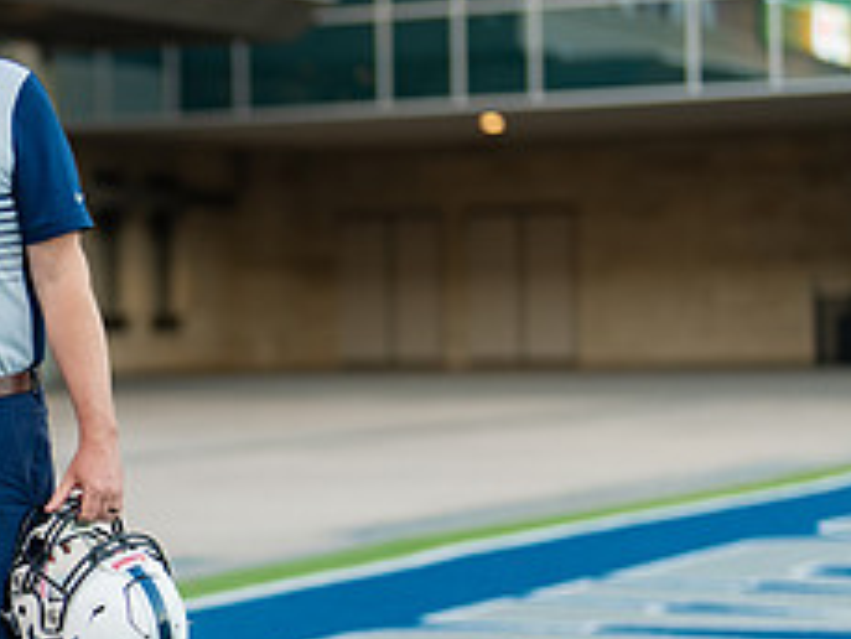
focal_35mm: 138
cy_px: 459
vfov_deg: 10.7
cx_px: -65
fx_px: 3394
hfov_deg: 14.0
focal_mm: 50
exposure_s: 1/400
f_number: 1.2
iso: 160
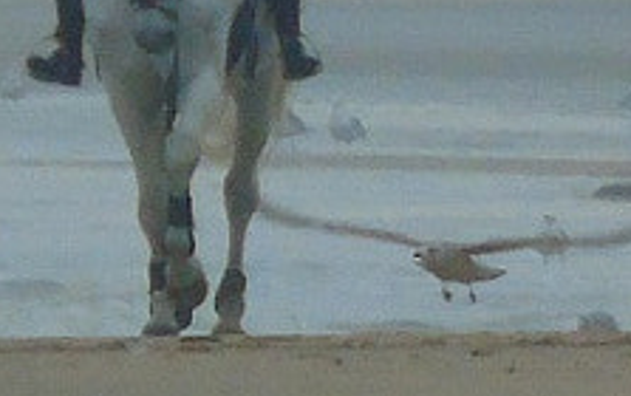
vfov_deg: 0.2
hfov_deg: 0.3
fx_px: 110939
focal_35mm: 6443
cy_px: -150
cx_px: 374
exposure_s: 1/125
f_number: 6.1
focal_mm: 151
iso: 160
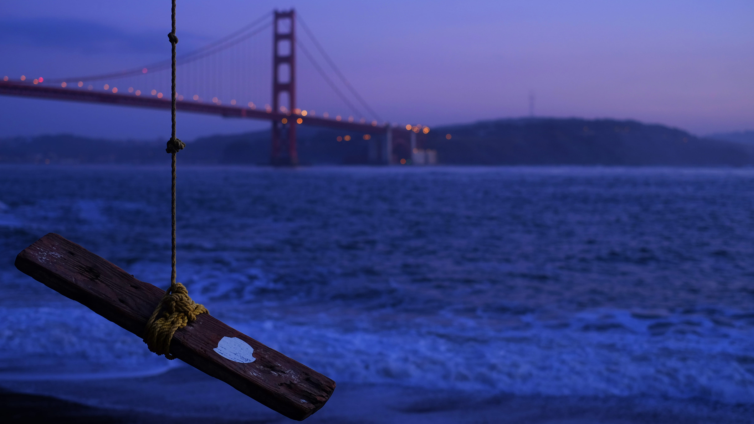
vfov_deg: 21.4
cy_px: 210
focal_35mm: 56
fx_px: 1120
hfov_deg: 37.2
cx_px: 374
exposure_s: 1/60
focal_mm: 35
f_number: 2.8
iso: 500
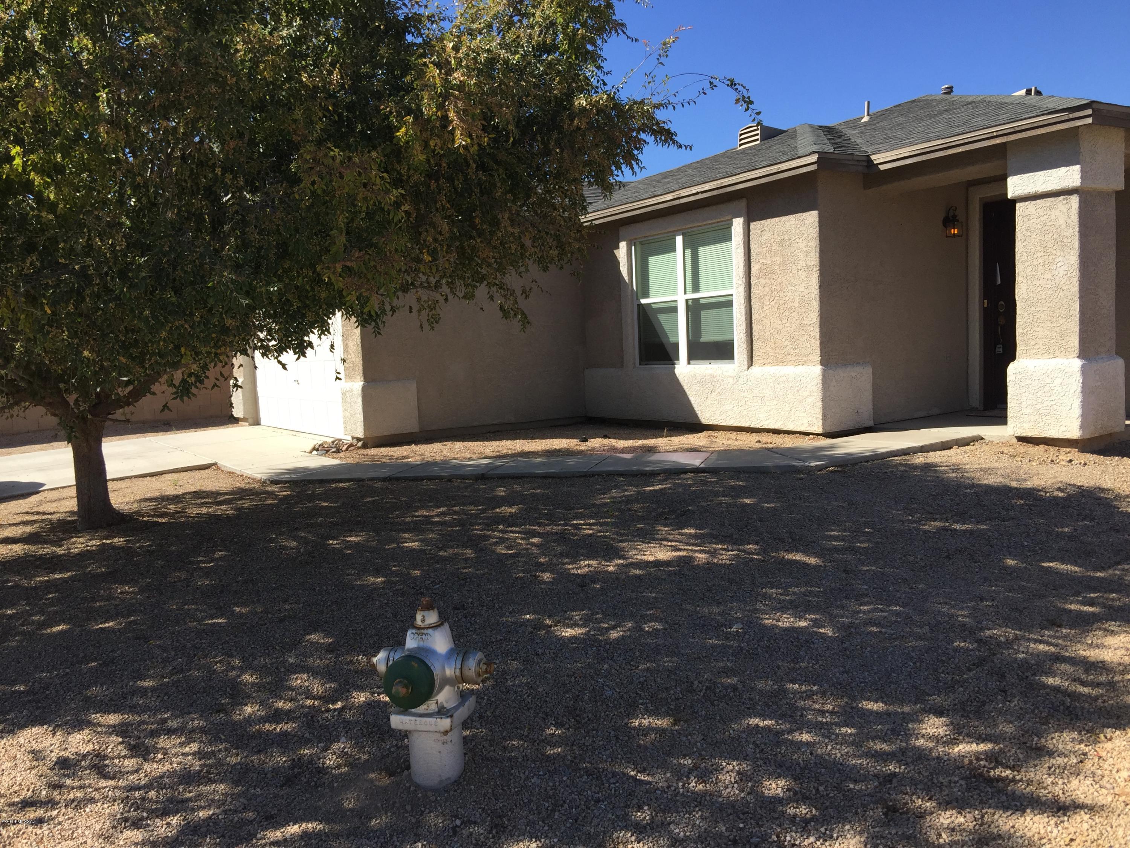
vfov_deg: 48.2
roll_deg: +3.5
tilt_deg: -6.0
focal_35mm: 29
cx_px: 565
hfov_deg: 61.7
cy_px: 424
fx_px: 947
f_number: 2.2
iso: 32
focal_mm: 4.15
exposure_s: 1/1364
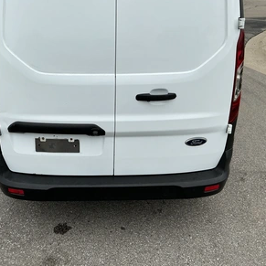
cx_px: 100
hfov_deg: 48.0
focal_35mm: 34
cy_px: 133
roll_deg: +0.1
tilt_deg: -24.9
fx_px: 296
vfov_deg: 48.5
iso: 25
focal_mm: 3
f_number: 1.8
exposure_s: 1/700
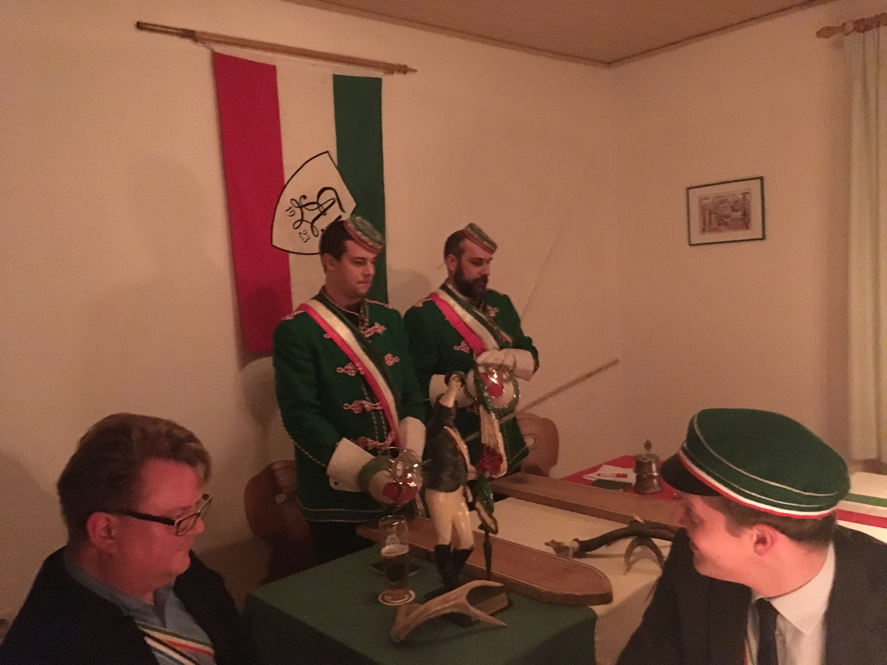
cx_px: 444
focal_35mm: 29
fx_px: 743
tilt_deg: -4.3
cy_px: 332
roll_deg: +3.1
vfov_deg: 48.2
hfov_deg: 61.7
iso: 1250
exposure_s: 1/17
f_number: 2.2
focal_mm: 4.15
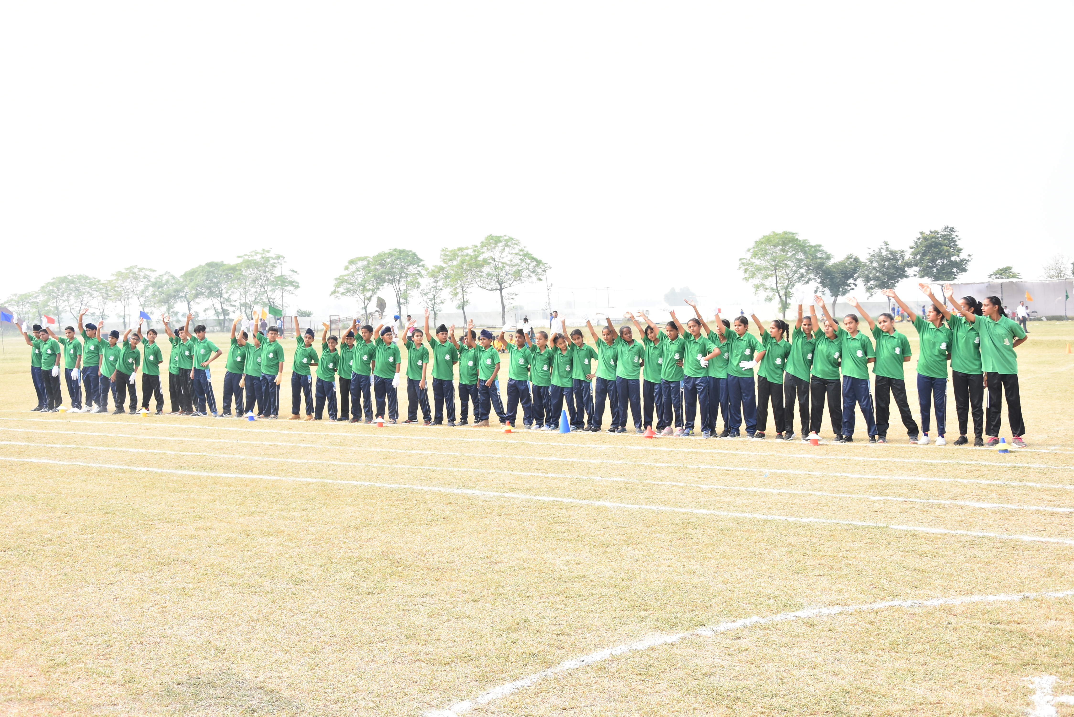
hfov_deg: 51.3
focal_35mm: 38
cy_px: 358
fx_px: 1119
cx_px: 537
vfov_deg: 35.5
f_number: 6.3
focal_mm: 25
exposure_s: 1/400
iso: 320
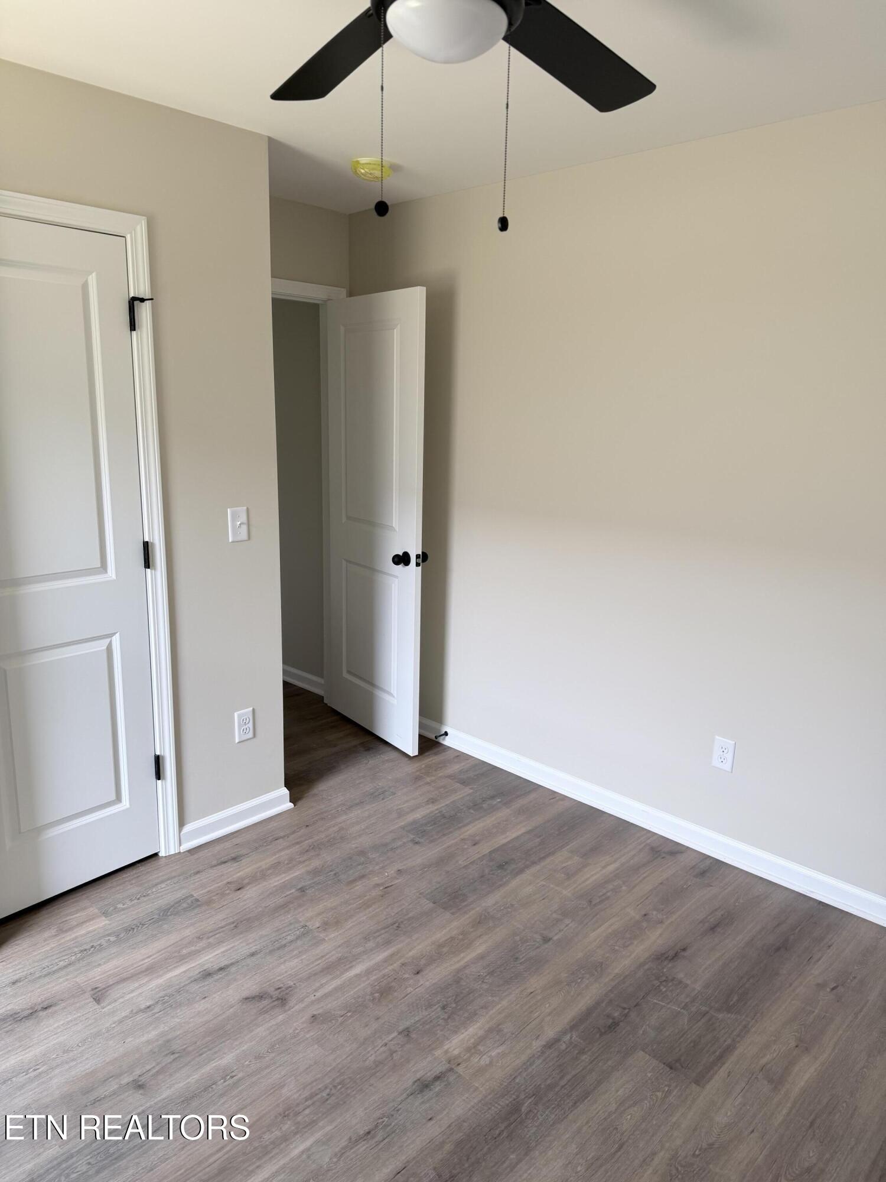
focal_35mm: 24
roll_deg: -1.4
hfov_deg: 56.8
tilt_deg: -12.1
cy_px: 591
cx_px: 443
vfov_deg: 71.6
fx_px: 819
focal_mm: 6.76
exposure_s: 1/121
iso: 100
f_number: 1.78
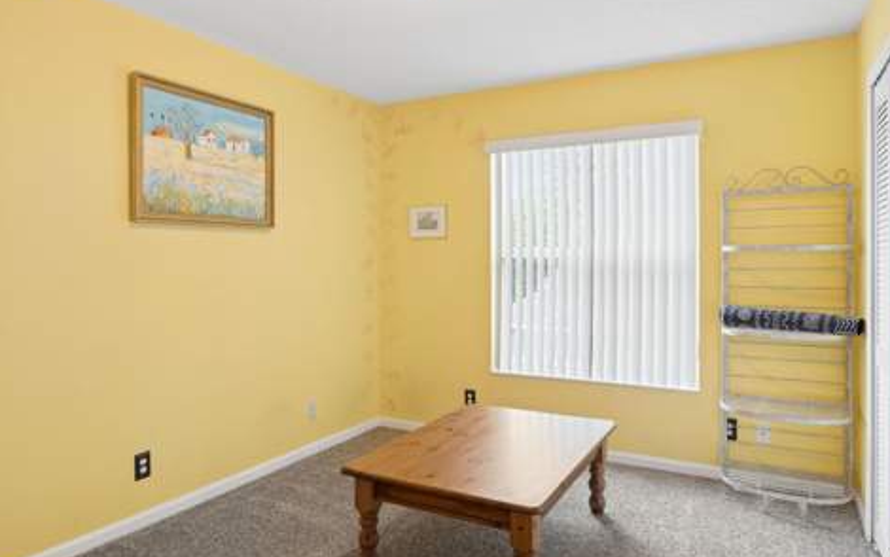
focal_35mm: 25
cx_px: 437
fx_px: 607
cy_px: 275
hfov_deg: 72.5
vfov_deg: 49.3
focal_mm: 24
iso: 200
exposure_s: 1/8
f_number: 9
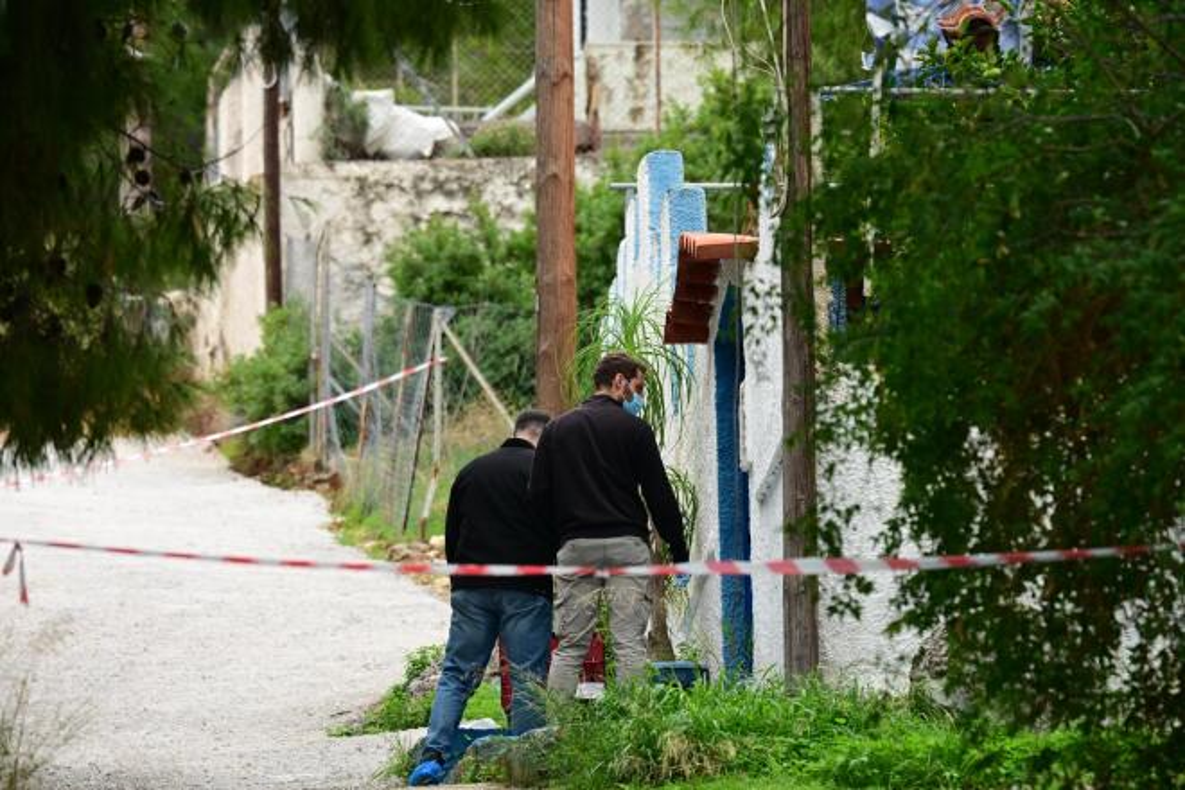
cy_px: 395
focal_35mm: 350
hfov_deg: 5.9
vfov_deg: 3.9
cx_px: 592
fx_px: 11520
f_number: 6.3
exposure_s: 1/500
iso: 640
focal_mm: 350
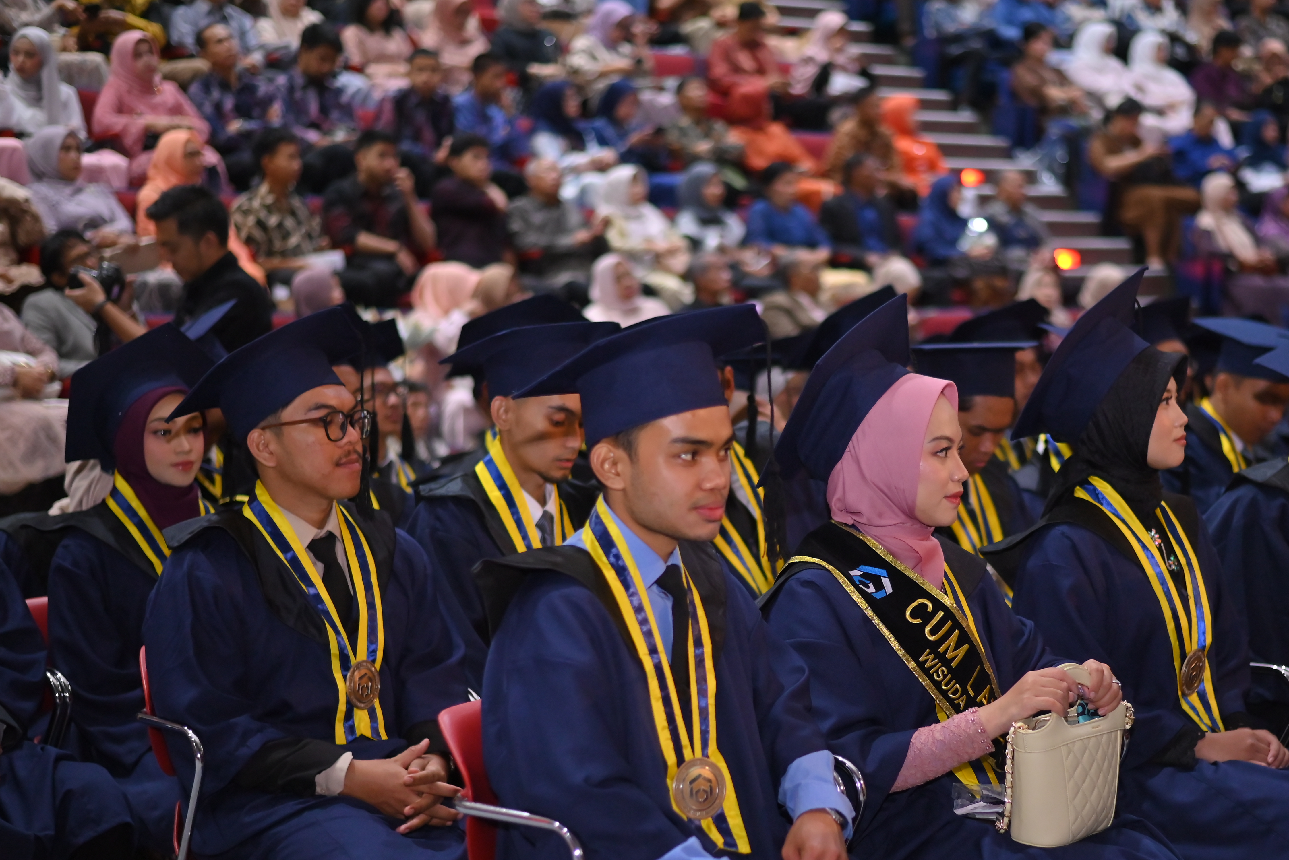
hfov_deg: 29.9
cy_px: 560
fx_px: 2400
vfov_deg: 20.3
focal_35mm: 67
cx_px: 822
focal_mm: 50
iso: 1600
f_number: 2
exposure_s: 1/200
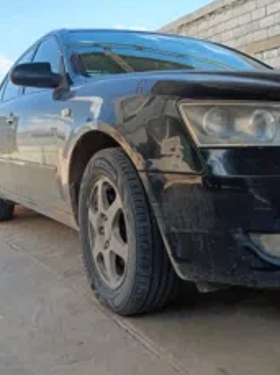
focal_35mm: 42
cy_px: 156
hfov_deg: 34.2
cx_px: 152
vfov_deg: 44.7
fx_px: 454
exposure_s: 1/161
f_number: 1.75
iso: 100
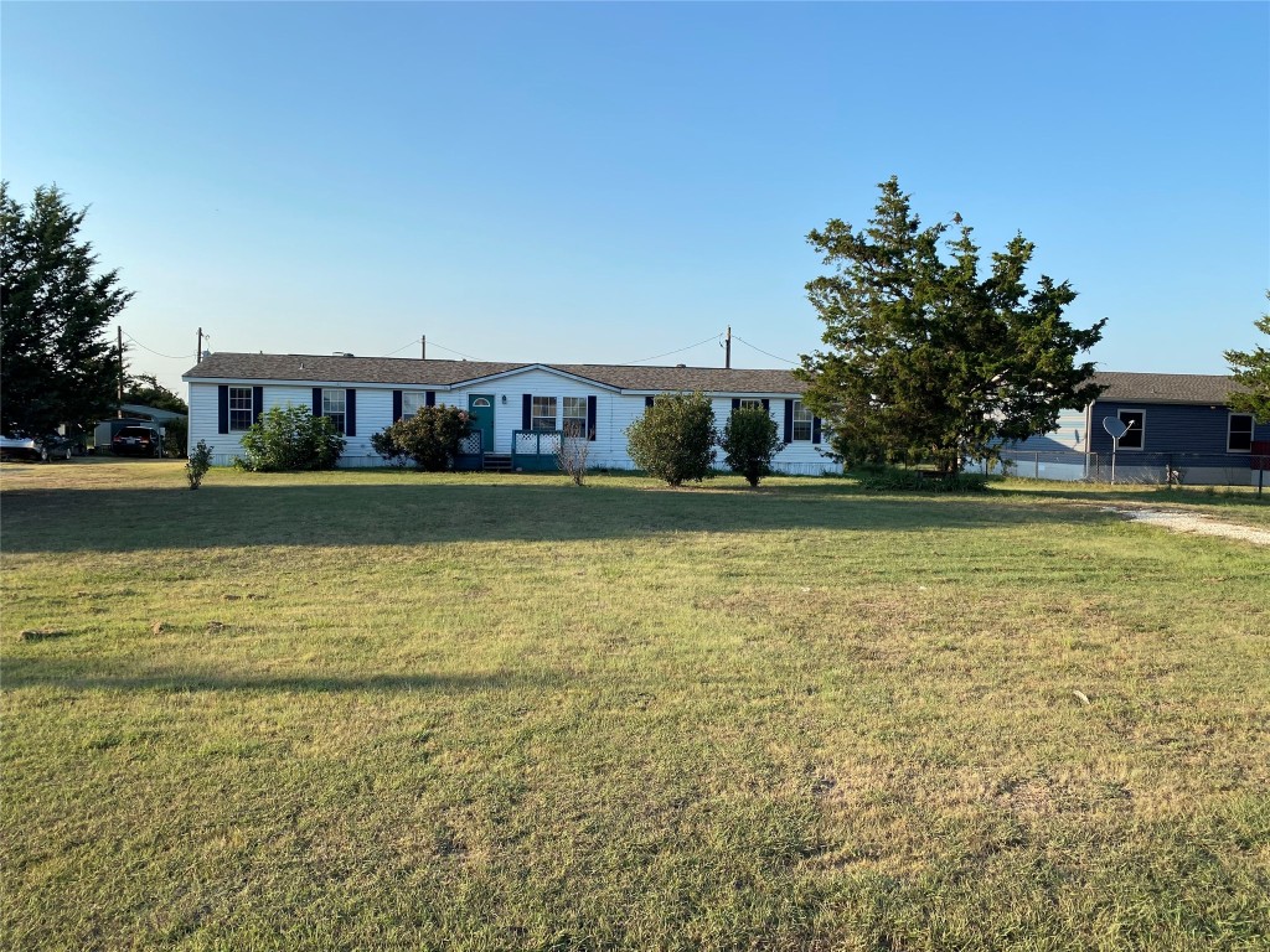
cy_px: 476
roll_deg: -1.3
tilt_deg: -3.6
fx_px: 954
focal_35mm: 26
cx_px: 635
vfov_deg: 53.1
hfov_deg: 67.3
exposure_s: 1/1653
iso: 32
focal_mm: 4.25
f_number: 1.8
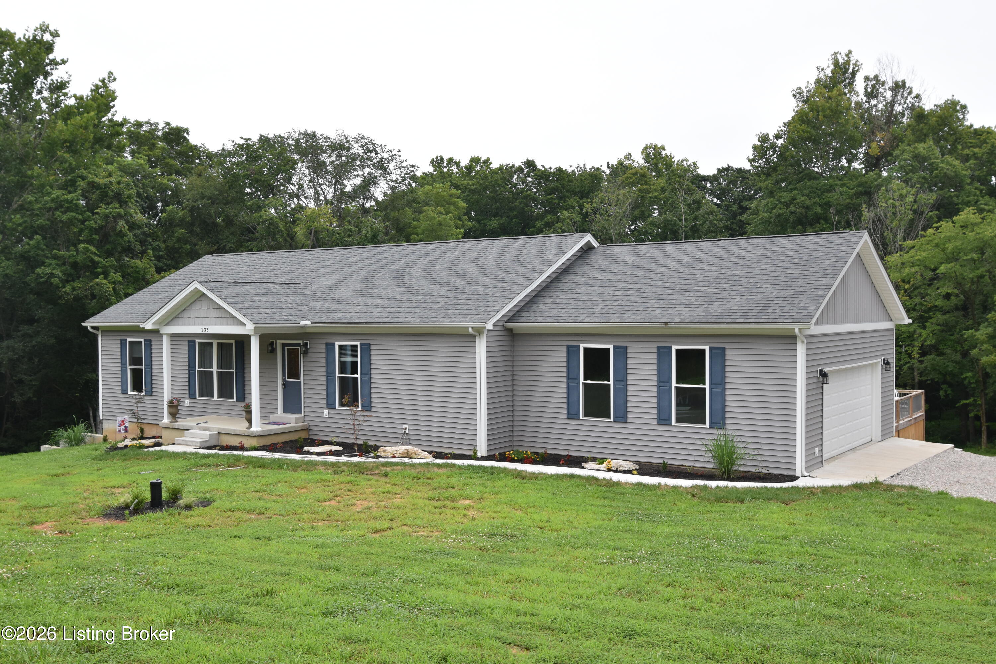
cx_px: 498
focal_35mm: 34
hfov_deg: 55.1
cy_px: 332
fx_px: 954
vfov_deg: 38.4
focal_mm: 23
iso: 400
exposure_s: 1/160
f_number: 6.3
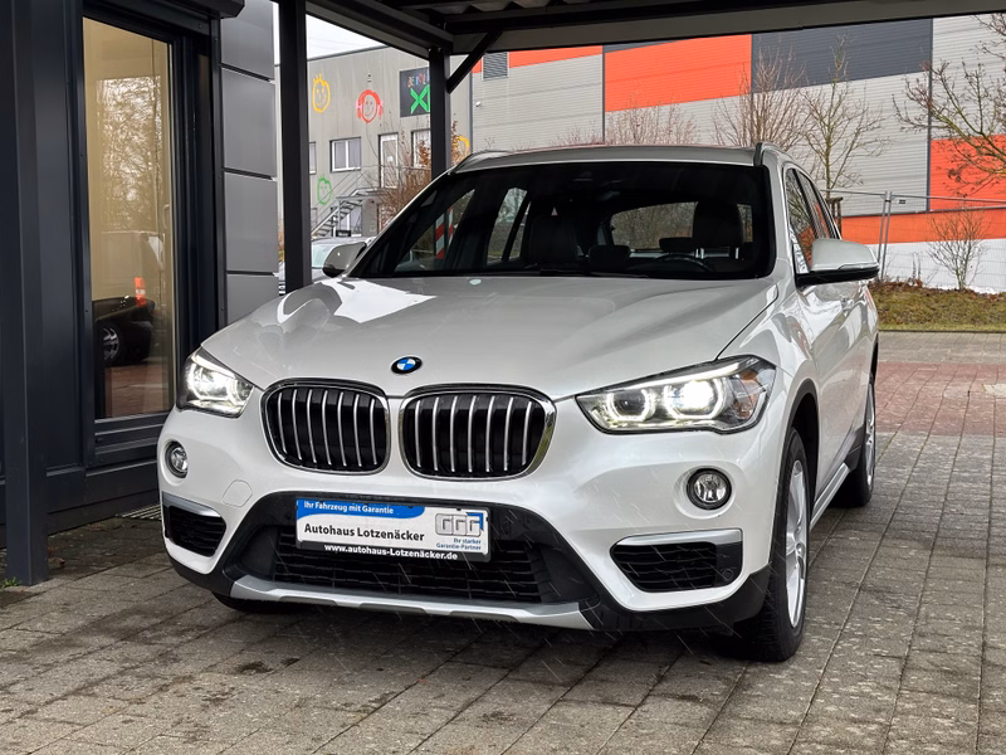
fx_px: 1395
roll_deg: +0.6
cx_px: 503
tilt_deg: -3.1
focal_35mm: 48
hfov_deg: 39.7
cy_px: 378
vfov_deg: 30.3
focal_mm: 6.86
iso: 50
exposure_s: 1/100
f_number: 1.78
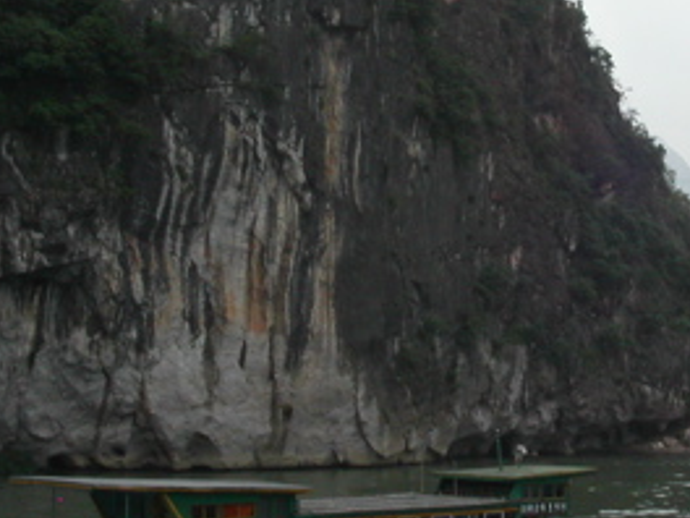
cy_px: 178
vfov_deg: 16.0
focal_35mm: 92
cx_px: 585
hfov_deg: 21.0
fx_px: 1834
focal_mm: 7.8
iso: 141
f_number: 8
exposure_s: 1/350
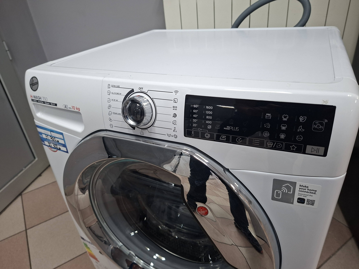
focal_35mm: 23
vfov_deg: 58.9
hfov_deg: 73.9
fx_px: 239
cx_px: 180
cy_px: 134
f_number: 1.8
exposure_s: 1/50
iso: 200
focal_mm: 5.54
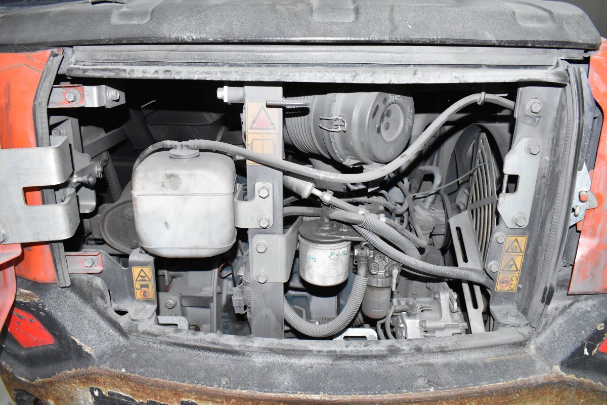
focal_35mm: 27
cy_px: 202
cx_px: 304
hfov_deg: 67.4
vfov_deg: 47.9
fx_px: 455
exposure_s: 1/60
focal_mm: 18
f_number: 5
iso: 1600
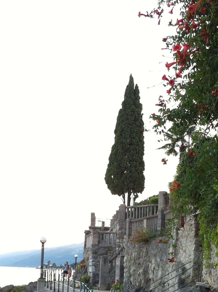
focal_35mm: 65
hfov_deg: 22.5
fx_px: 547
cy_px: 230
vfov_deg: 29.3
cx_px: 140
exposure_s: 1/120
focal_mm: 3.85
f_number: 2.8
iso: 100
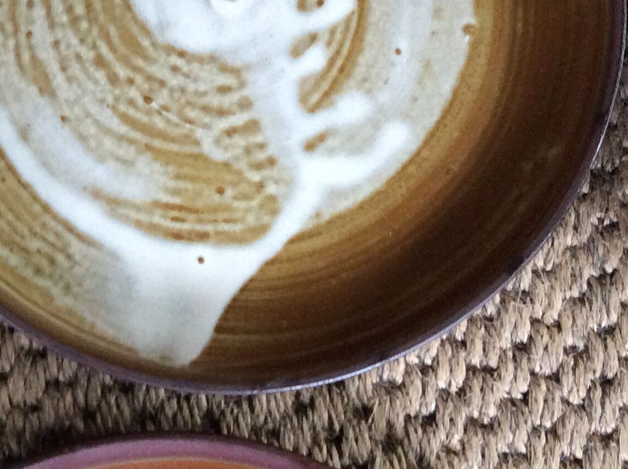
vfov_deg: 19.5
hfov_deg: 26.5
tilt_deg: -78.9
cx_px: 202
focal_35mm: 73
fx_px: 1323
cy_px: -8
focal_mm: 3.3
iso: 160
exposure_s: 1/25
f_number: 2.4
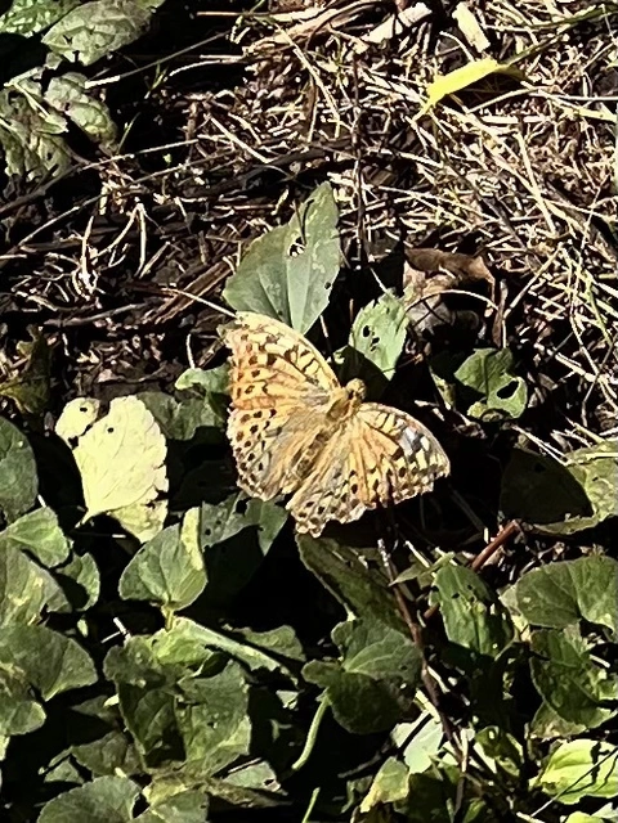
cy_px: 412
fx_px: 619
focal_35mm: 26
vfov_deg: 67.3
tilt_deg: -63.0
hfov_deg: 53.1
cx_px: 309
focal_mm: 5.1
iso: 50
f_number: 1.6
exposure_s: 1/4484
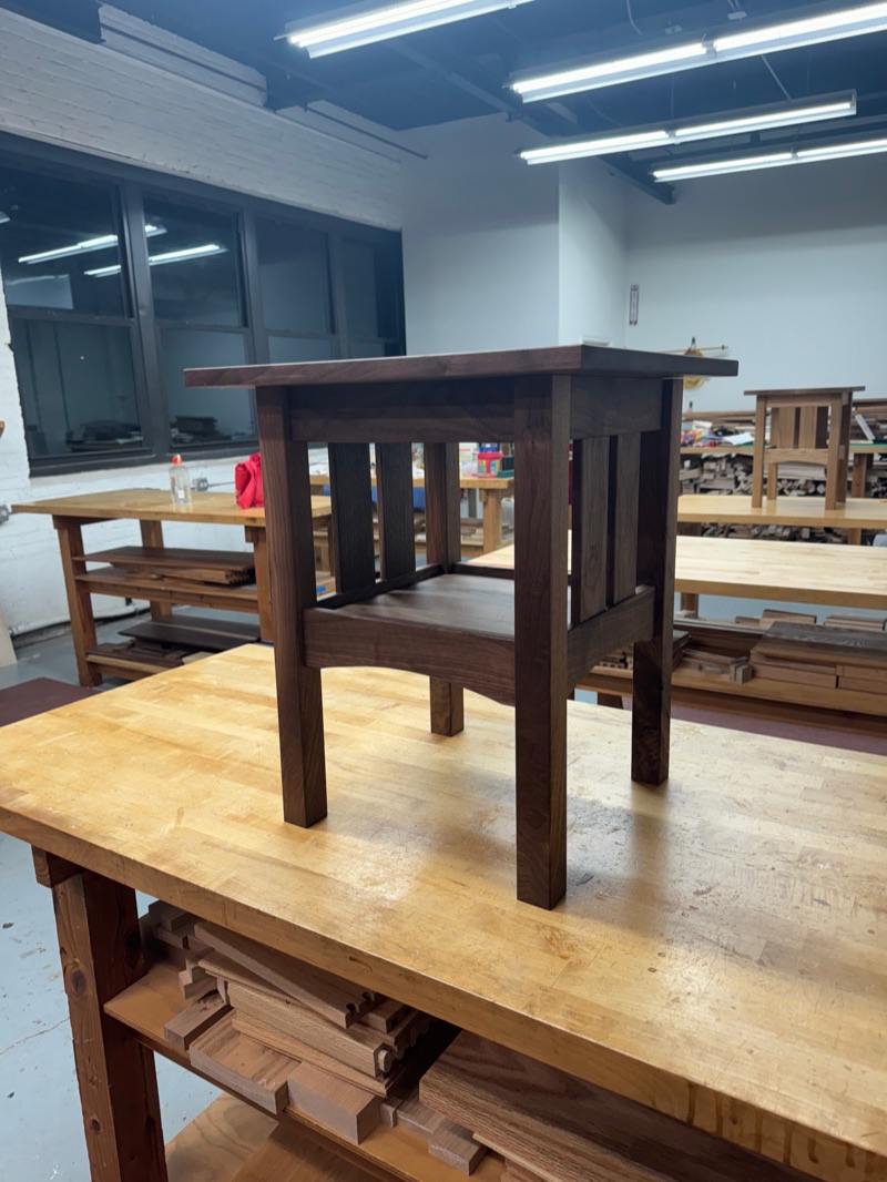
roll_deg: +2.0
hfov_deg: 56.8
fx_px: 820
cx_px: 444
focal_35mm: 24
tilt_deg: -12.8
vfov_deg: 71.6
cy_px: 591
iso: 125
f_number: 1.78
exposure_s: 1/120
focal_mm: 6.86
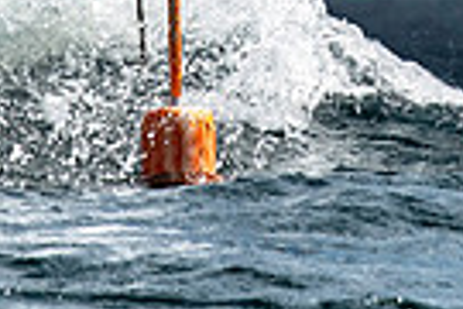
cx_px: 326
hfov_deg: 1.1
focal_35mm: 1929
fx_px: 24807
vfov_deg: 0.7
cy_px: -318
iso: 320
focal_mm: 300
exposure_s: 1/4000
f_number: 5.6
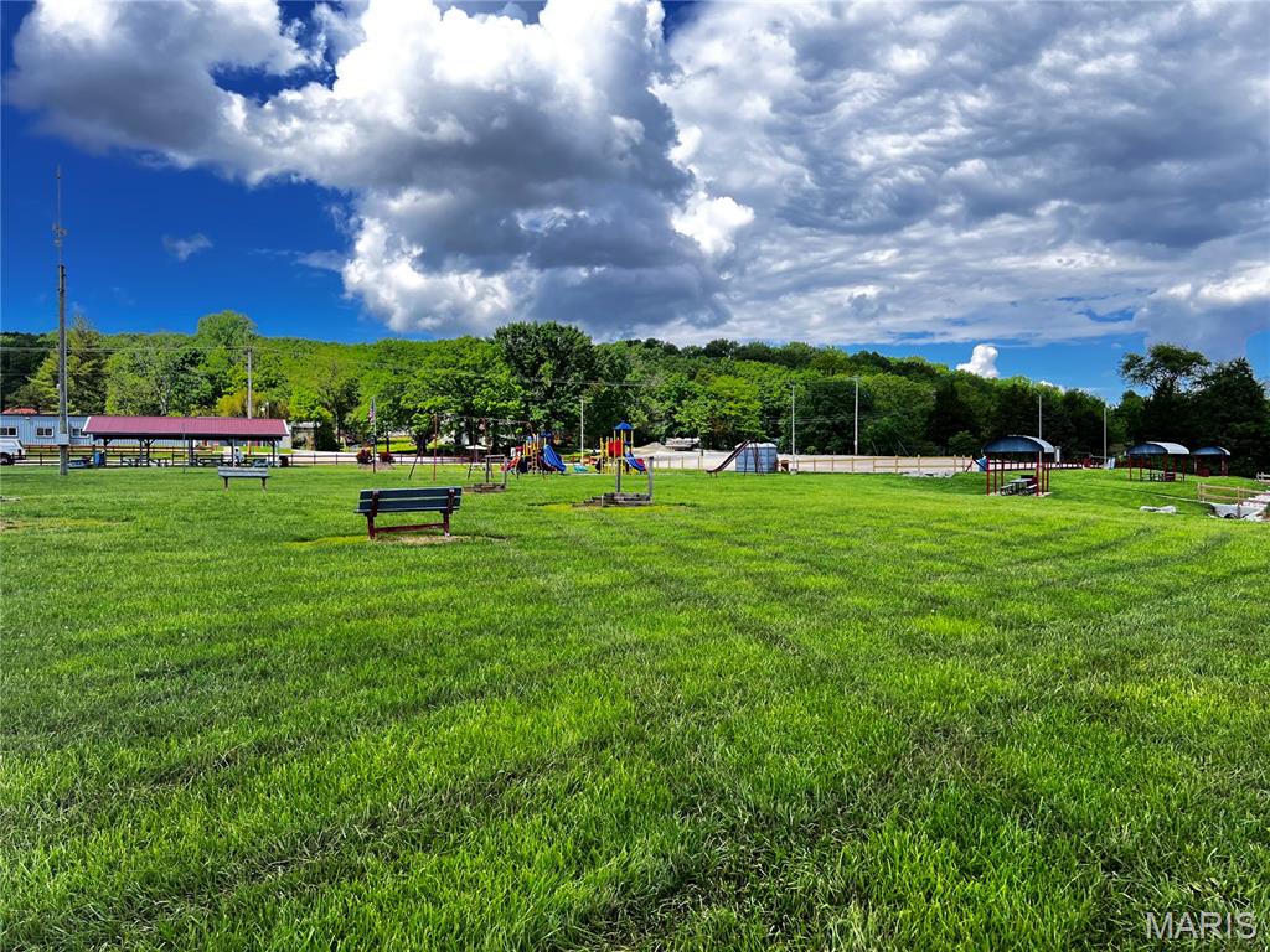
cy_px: 476
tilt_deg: +1.7
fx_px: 954
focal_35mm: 26
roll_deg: +0.3
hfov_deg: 67.3
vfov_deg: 53.1
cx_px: 635
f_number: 1.5
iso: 50
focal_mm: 5.7
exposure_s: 1/1159
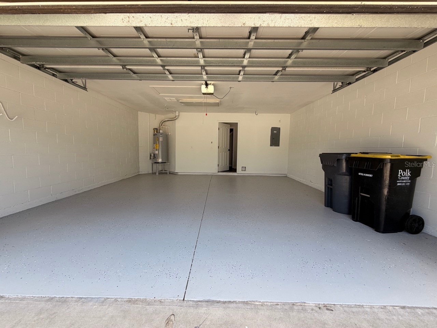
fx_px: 177
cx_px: 218
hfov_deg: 102.1
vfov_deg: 85.7
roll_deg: -0.8
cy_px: 164
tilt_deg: -5.7
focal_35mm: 14
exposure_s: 1/479
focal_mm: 2.22
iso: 64
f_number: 2.2
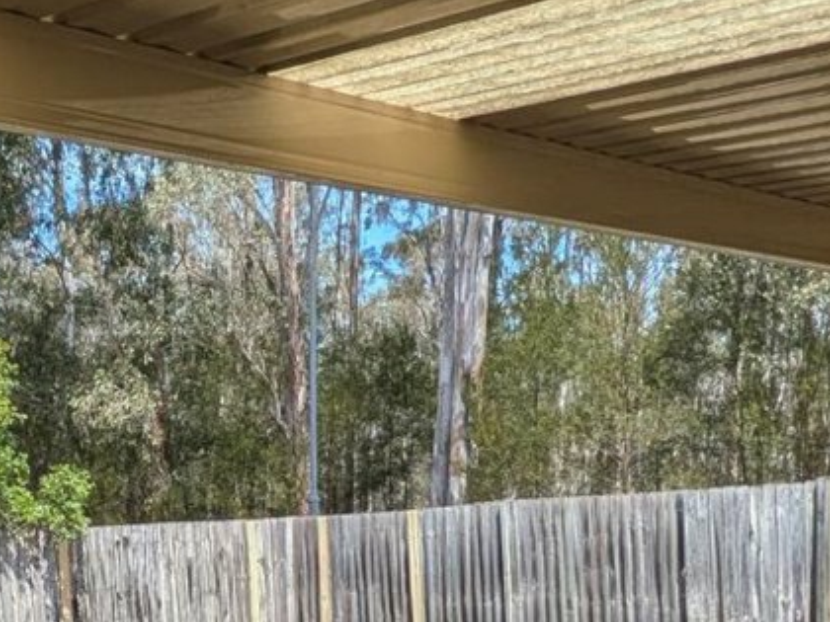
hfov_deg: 29.6
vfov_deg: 22.2
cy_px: 592
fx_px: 1535
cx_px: 180
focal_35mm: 64
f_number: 2.2
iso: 49
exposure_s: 1/972
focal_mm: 1.83
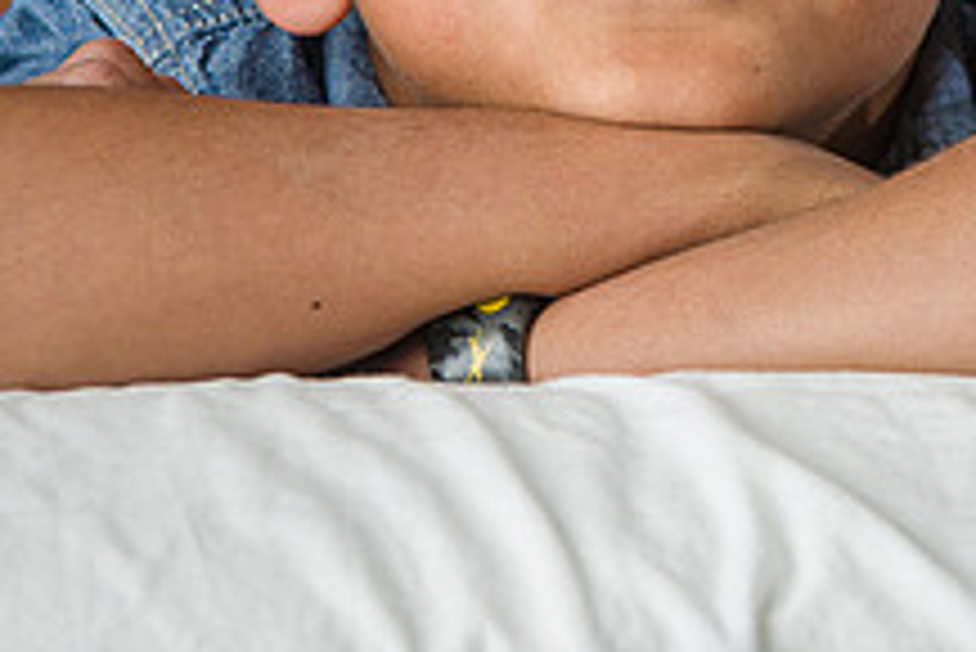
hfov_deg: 3.7
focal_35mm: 554
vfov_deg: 2.5
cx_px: 803
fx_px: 15029
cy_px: -200
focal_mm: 185
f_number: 5.6
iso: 100
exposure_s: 1/160
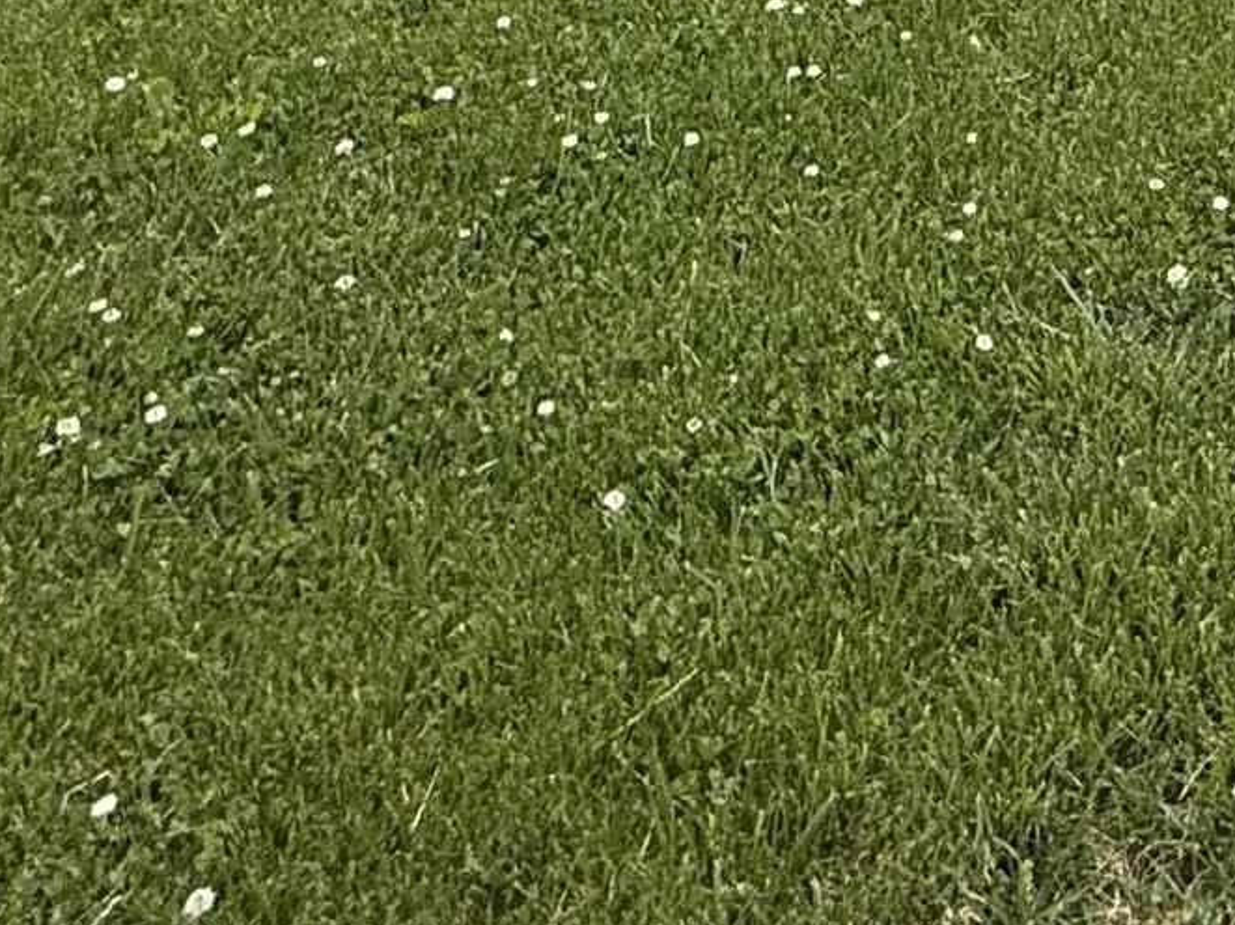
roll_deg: +1.8
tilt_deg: -3.4
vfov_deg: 15.6
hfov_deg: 26.6
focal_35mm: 65
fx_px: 2318
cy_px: -1125
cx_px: 1470
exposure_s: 1/2410
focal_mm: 2.22
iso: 50
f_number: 2.2
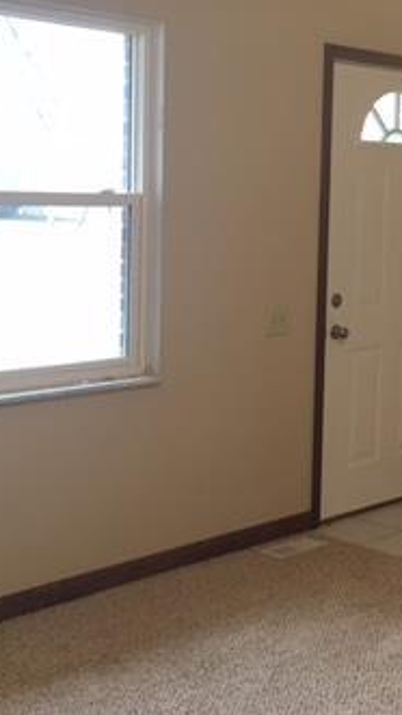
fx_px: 1157
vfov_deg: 34.3
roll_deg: -2.0
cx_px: 365
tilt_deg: -5.4
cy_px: 305
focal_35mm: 61
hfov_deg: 19.3
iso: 40
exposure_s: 1/30
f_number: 2.2
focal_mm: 4.15
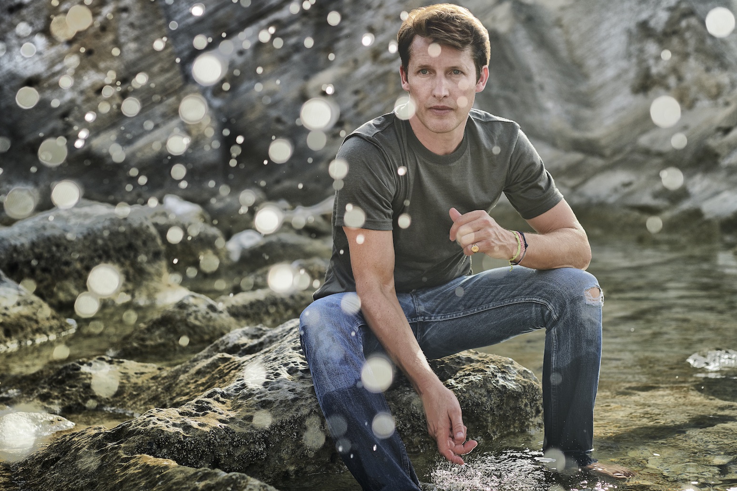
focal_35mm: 69
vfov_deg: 19.7
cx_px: 398
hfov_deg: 29.2
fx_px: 1412
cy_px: 215
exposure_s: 1/800
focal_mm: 50
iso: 100
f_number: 3.5
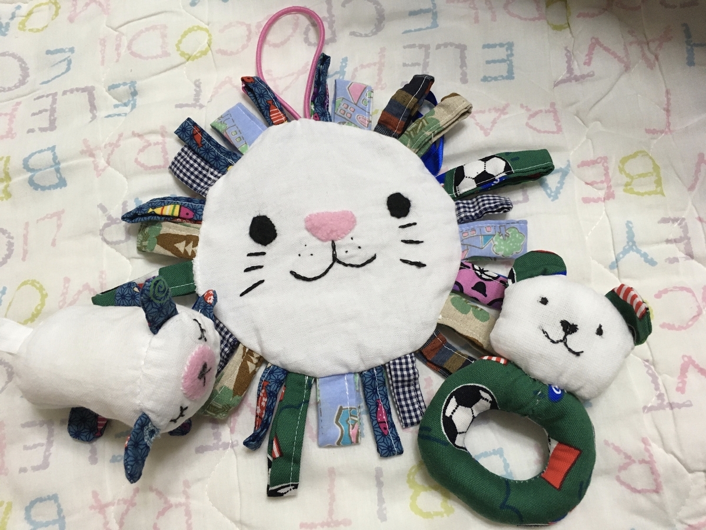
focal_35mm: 29
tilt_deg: -73.7
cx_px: 353
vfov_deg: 48.2
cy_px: 265
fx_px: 591
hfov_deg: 61.7
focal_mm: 4.15
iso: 125
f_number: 2.2
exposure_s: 1/30
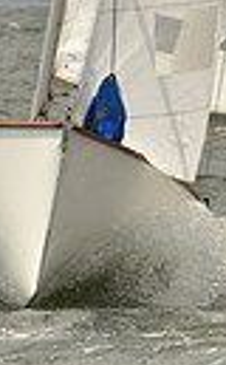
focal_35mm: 1011
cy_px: 163
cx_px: 71
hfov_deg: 1.3
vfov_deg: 2.1
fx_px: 10019
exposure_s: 1/1250
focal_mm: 220
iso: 320
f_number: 9
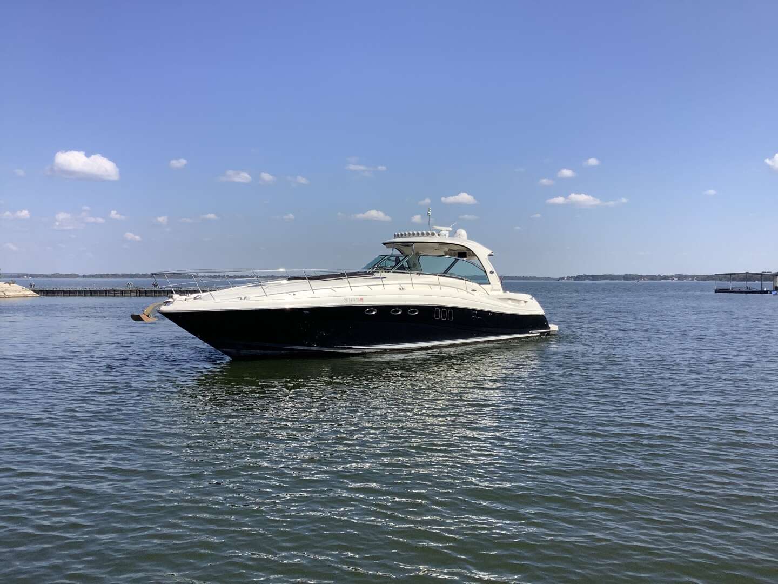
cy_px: 292
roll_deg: +0.3
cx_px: 389
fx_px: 697
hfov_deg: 58.4
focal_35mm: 31
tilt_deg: -0.4
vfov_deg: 45.4
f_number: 2.4
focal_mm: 3.3
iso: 25
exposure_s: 1/2262
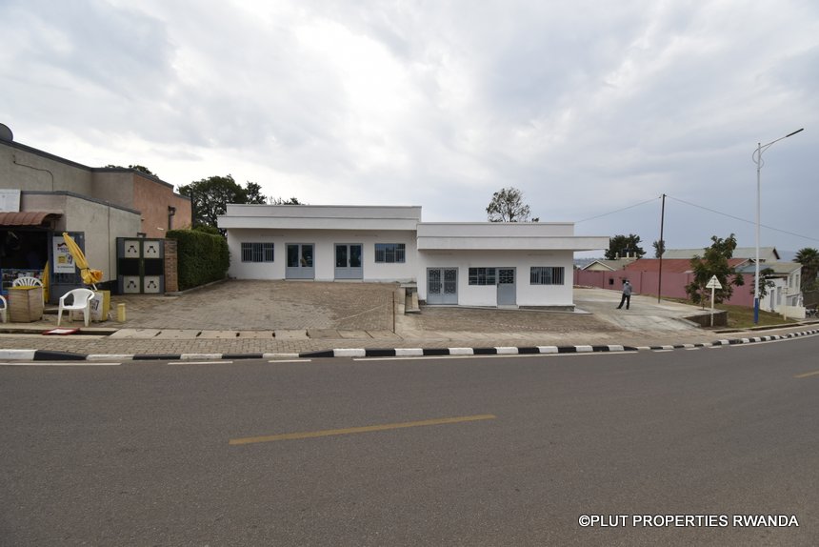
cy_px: 274
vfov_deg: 77.4
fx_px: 341
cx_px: 410
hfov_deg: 100.4
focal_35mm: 15
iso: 250
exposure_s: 1/400
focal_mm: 10
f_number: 8
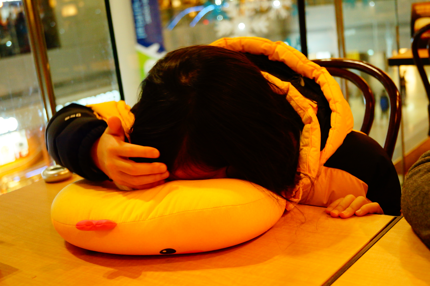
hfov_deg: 37.9
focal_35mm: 52
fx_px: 626
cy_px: 143
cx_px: 215
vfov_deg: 25.7
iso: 2000
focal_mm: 35
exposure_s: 1/60
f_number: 4.5
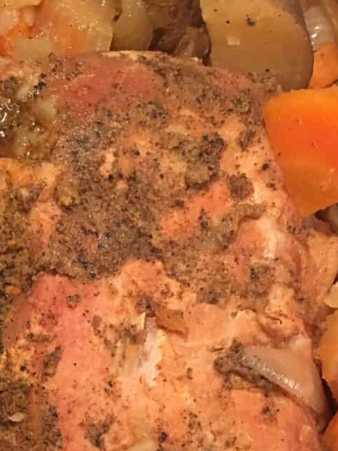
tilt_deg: -78.7
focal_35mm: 68
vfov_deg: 26.9
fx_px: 885
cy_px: 454
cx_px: 124
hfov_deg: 21.6
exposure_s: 1/30
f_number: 2.2
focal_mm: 4.15
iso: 200
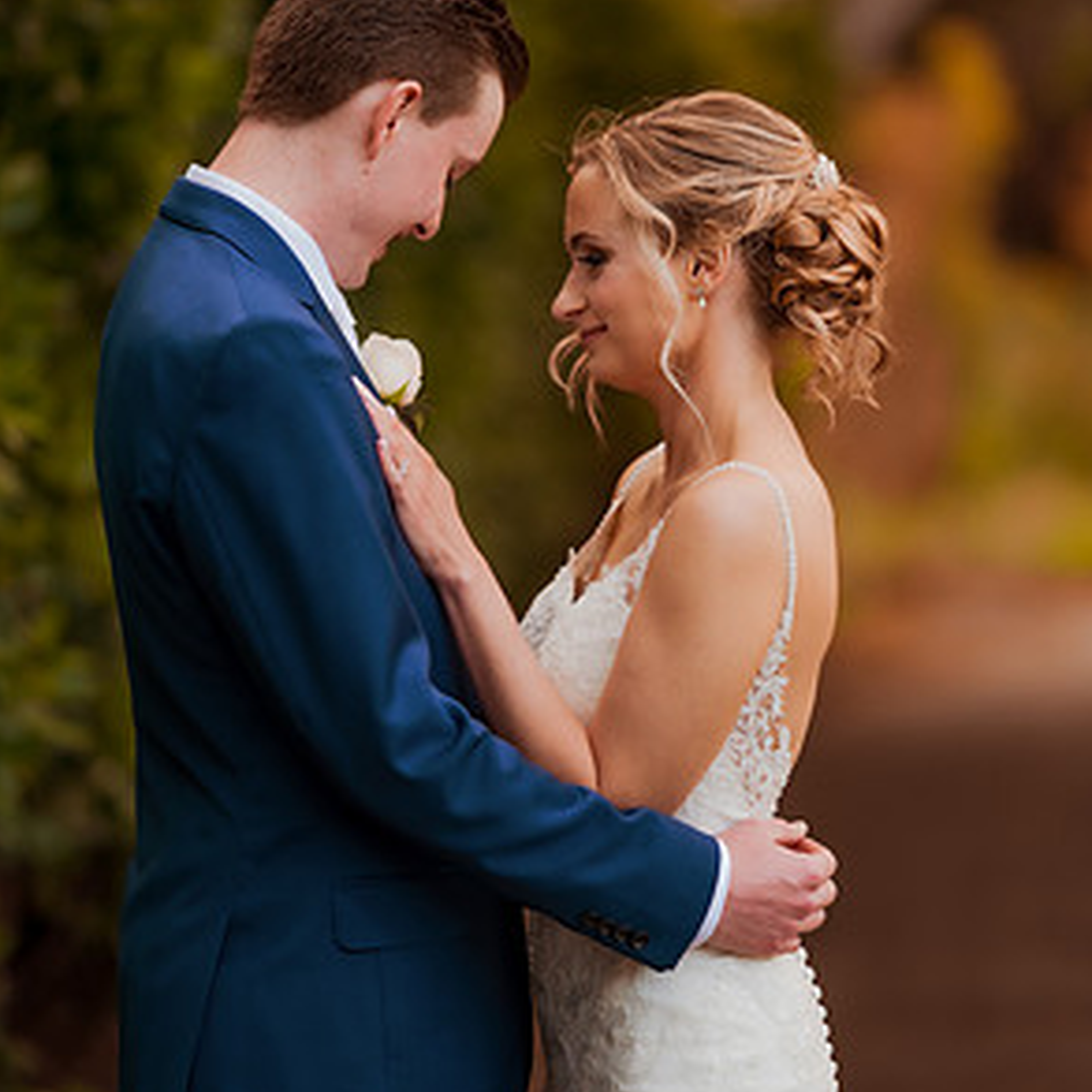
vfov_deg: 9.9
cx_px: 550
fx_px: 6282
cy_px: 432
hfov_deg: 9.9
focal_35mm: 176
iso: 320
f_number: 1.8
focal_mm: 135
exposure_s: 1/1000
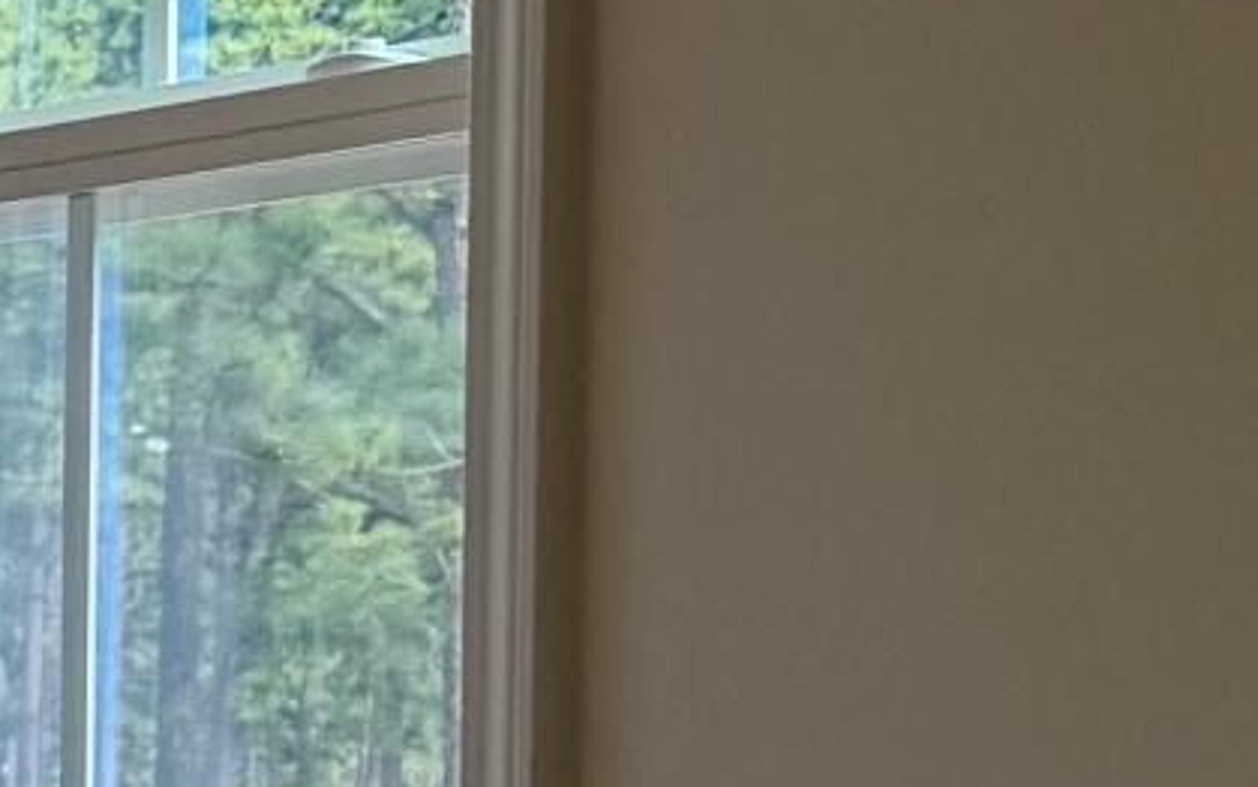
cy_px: 1171
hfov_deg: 8.4
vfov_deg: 7.1
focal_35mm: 182
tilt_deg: -2.8
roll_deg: +0.5
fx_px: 6241
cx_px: -3189
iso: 100
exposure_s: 1/385
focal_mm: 6.76
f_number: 1.78
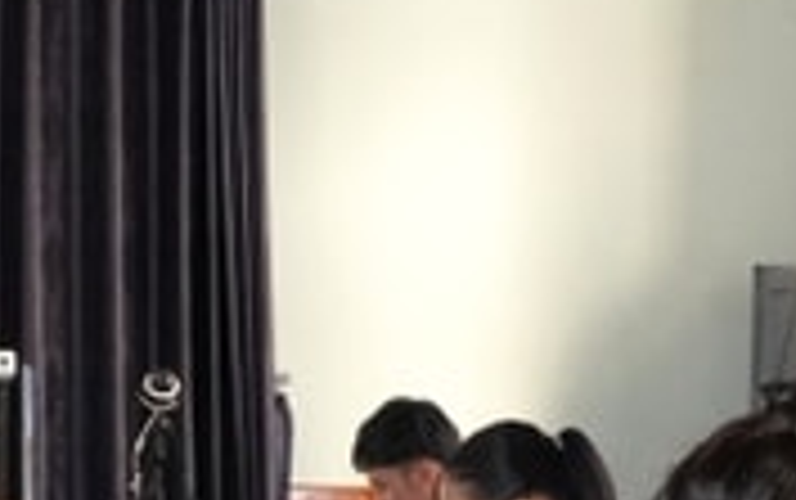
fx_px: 1824
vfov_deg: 15.2
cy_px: 527
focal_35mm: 84
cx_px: 18
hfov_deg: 23.7
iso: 10000
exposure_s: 1/160
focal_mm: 18
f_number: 10
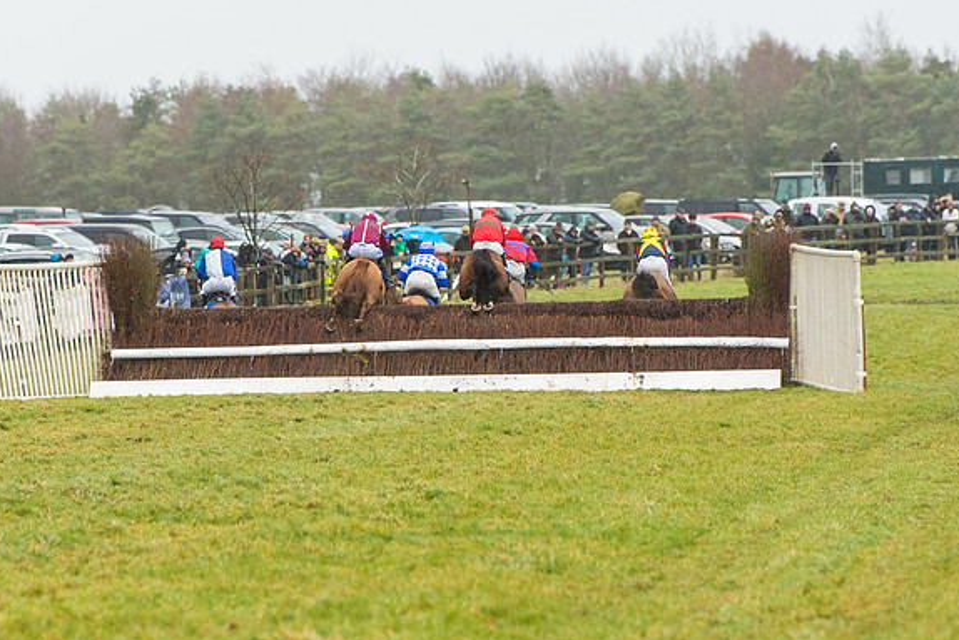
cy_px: 318
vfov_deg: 4.1
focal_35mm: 334
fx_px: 8899
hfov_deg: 6.2
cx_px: 474
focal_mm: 200
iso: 1000
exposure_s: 1/1000
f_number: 4
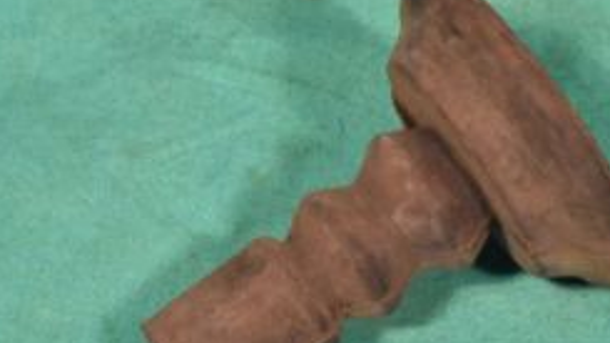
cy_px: 219
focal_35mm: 211
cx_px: 401
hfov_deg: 10.2
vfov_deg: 5.8
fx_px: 3419
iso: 8000
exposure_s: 1/100
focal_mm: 55
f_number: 29
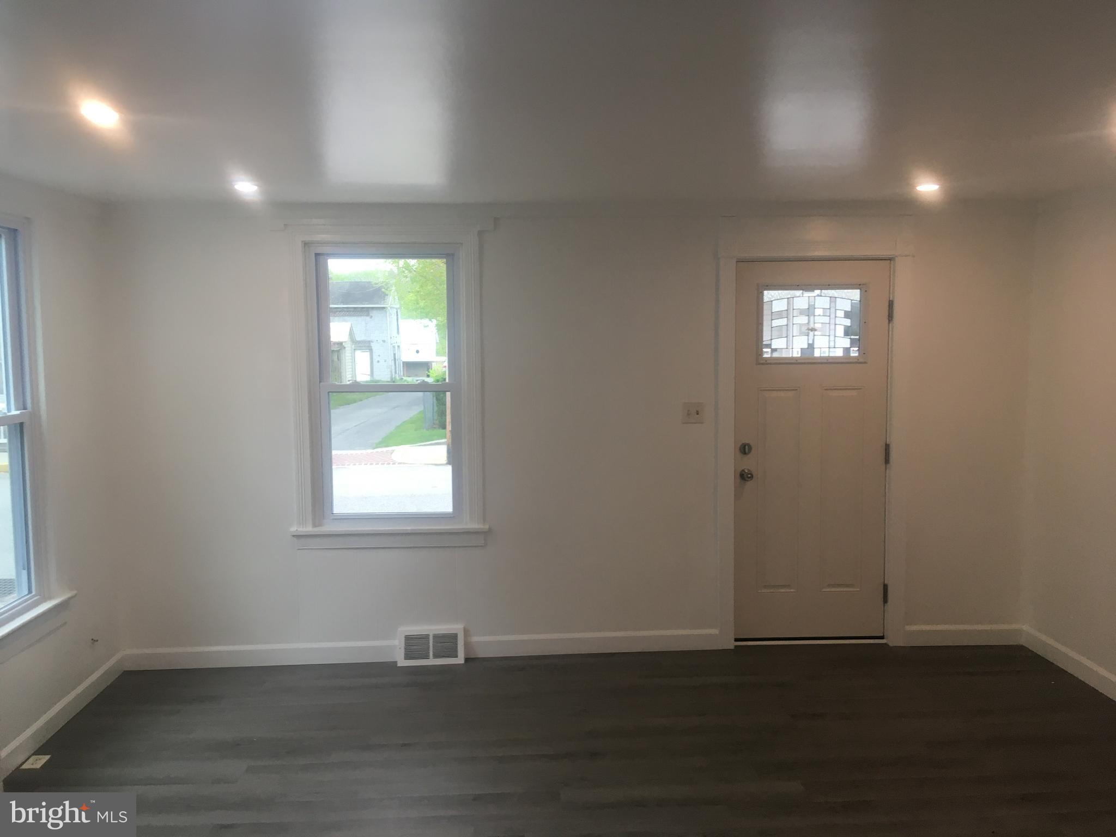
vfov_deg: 48.2
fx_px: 935
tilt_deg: -6.4
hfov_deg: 61.7
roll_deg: +0.6
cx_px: 558
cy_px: 418
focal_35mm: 29
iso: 25
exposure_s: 1/30
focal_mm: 4.15
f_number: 2.2
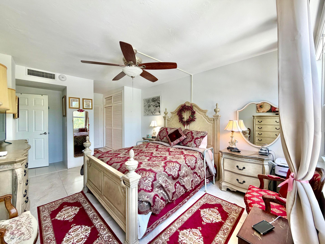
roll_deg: +0.2
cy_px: 122
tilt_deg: -1.1
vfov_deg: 85.7
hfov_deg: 102.1
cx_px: 162
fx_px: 131
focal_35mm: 14
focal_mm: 2.22
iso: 125
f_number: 2.2
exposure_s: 1/120
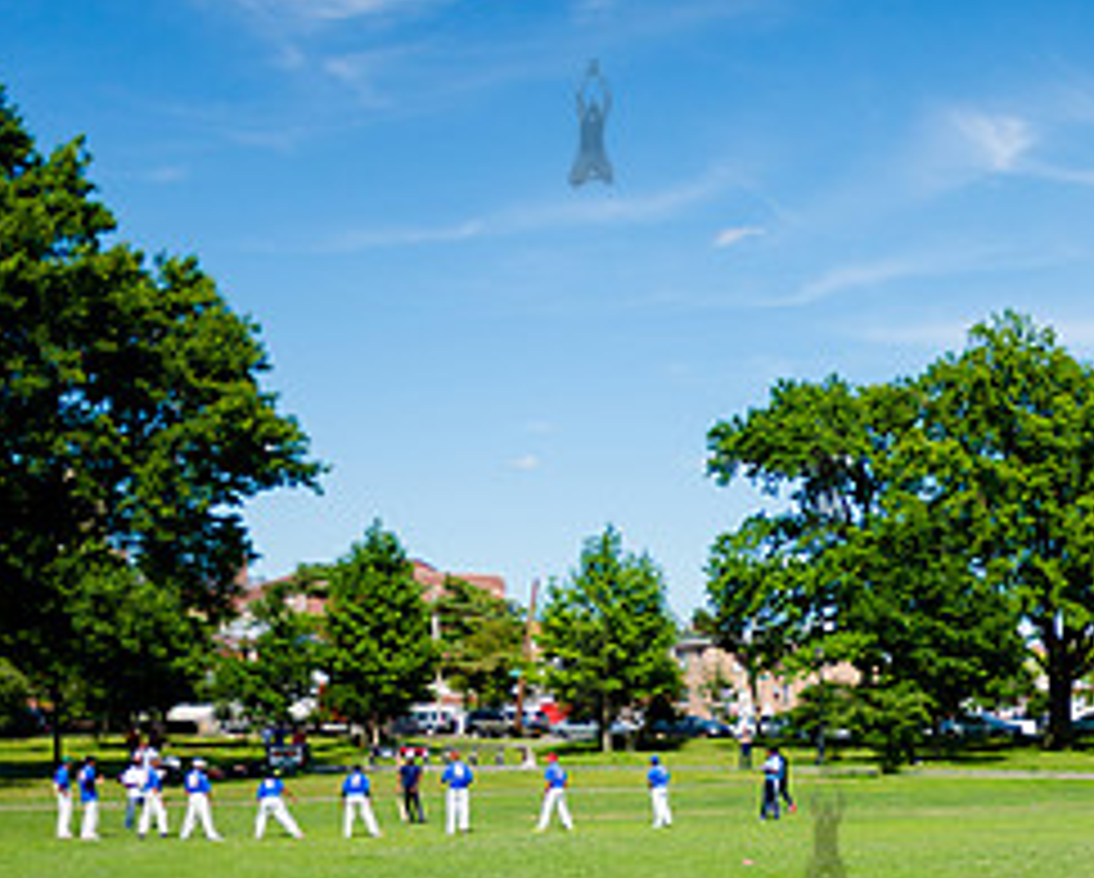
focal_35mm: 56
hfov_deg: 29.2
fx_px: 1815
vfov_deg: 26.1
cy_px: 818
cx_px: 1292
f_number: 2.8
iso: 200
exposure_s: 1/4000
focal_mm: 24
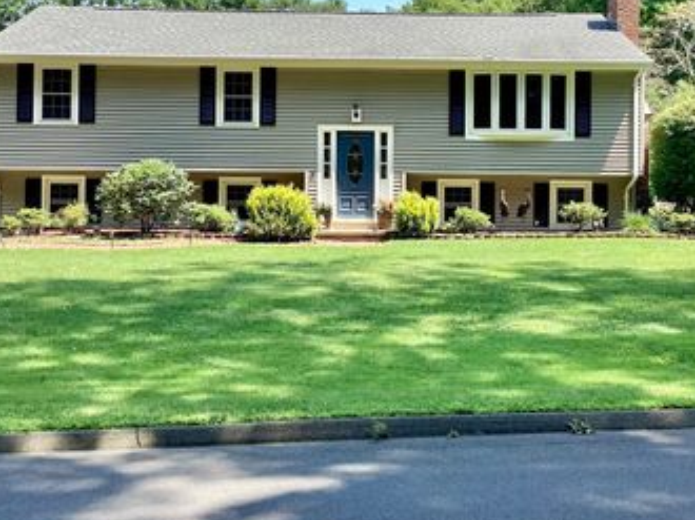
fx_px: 943
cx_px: 366
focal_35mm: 47
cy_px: 172
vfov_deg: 30.6
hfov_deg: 40.4
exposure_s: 1/522
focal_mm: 3.3
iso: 25
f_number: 2.4
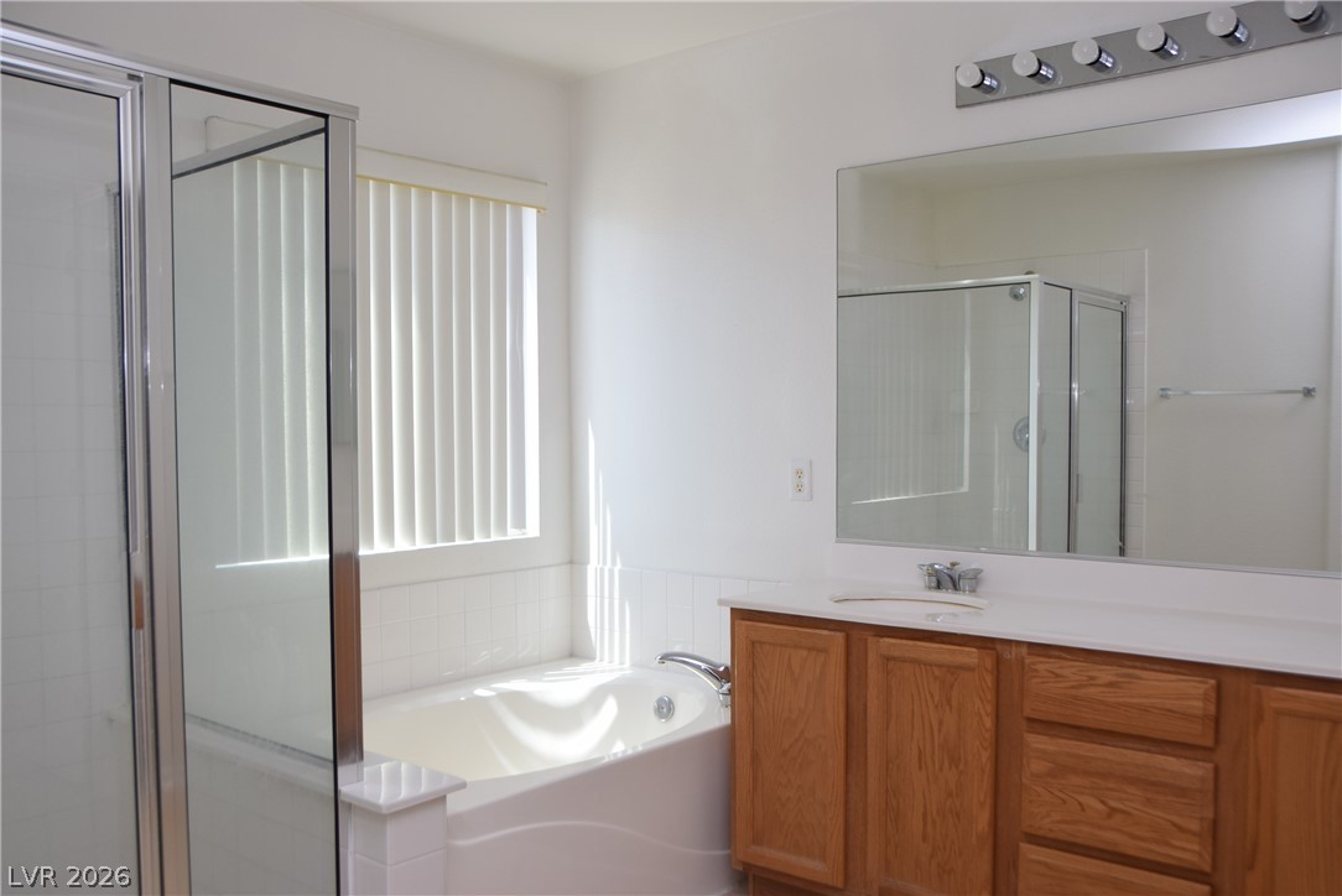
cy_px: 448
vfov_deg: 43.7
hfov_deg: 61.9
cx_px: 671
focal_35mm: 30
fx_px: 1119
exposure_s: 1/160
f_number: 6.3
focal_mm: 20
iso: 400
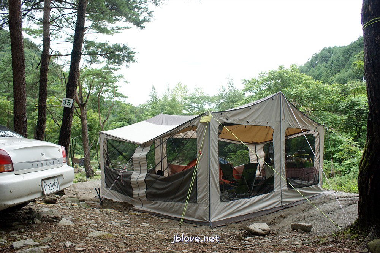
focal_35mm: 27
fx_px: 285
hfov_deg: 67.4
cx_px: 190
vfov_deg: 47.9
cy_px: 126
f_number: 4.5
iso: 200
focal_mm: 18
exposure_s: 1/250
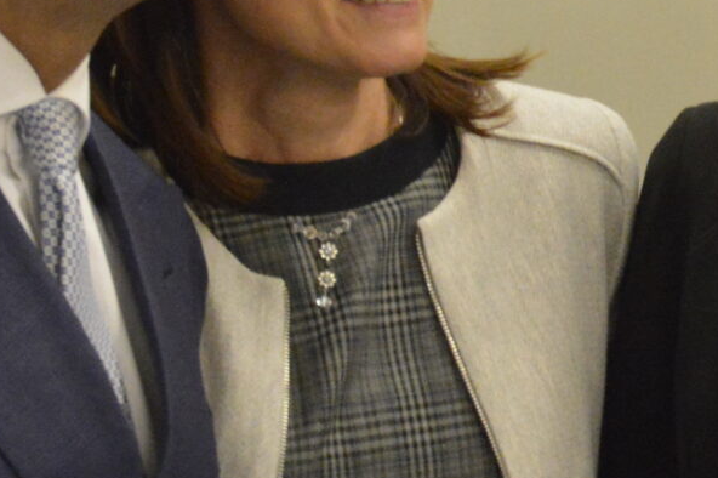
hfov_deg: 5.4
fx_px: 7495
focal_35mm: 376
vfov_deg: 3.7
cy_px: 92
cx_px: 1112
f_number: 5
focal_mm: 58
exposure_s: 1/50
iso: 3200
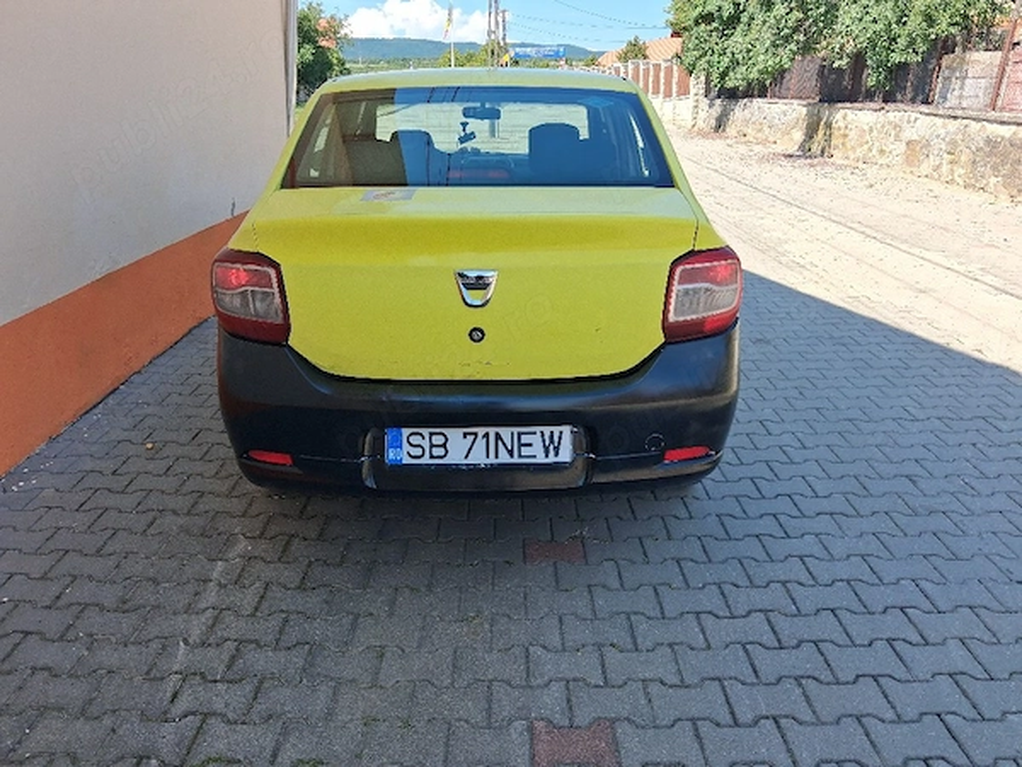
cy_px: 384
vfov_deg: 51.4
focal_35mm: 27
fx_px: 797
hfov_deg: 65.3
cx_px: 511
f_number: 1.8
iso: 25
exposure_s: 1/370
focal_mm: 4
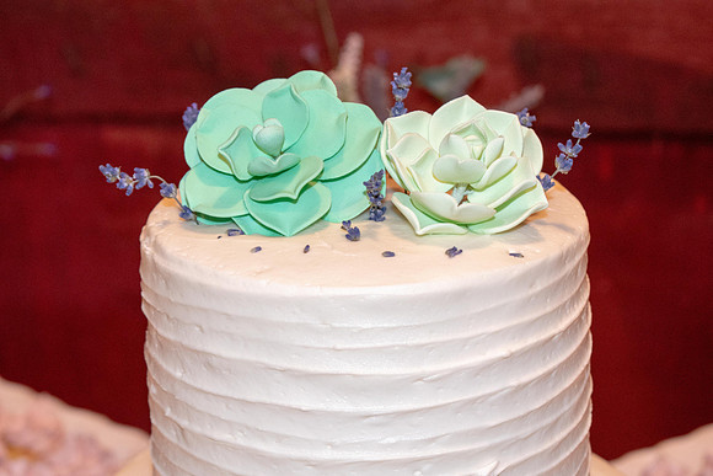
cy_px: 238
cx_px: 356
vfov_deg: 16.6
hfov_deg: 24.6
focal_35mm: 82
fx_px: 1634
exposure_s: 1/60
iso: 2200
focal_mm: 55
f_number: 5.6
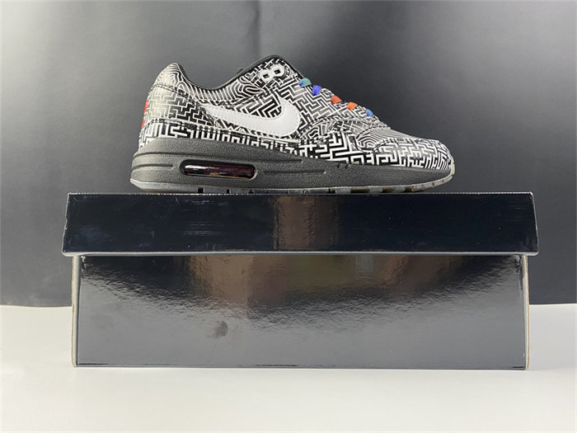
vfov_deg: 53.1
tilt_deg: +3.4
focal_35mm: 26
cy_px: 216
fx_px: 433
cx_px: 288
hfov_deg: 67.3
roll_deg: +1.4
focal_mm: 4.25
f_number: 1.8
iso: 100
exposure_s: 1/50
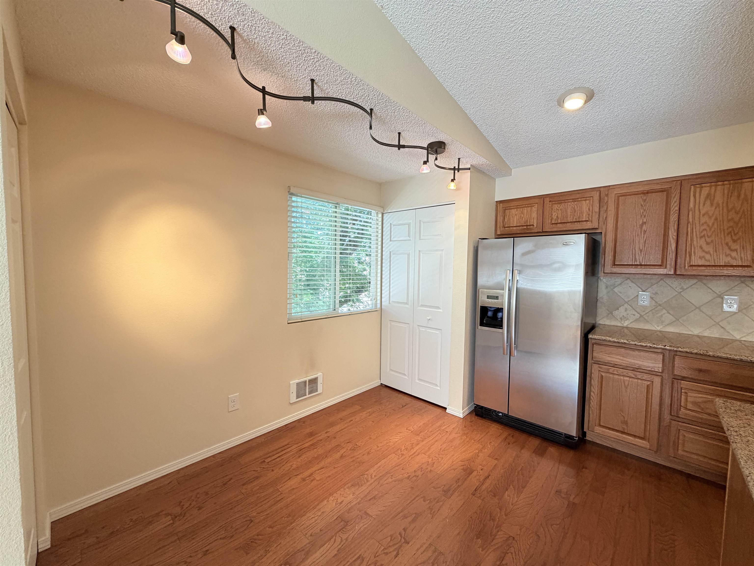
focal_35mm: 14
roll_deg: -0.7
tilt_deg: -3.4
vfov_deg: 85.7
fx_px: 305
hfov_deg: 102.1
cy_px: 283
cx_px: 377
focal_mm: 2.22
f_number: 2.2
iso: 160
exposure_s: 1/60
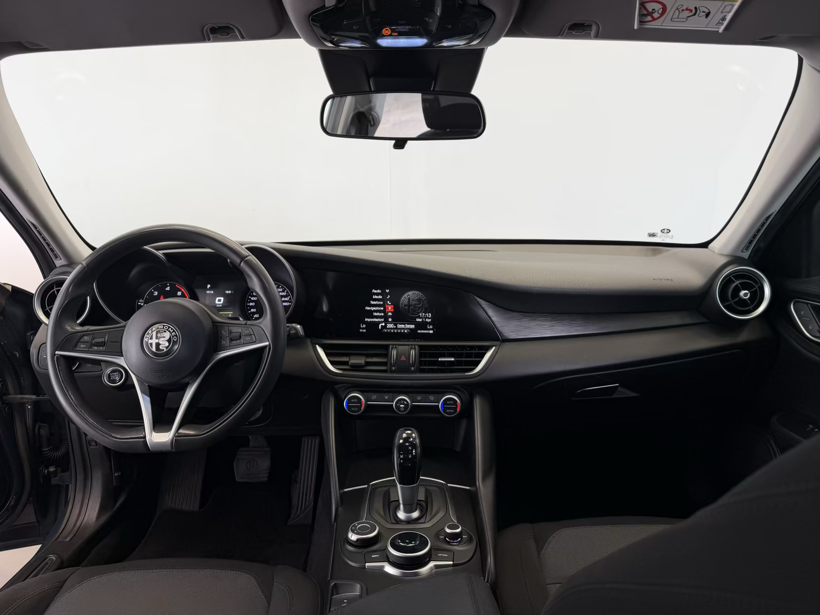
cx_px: 410
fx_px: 569
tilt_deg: -12.3
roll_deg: +0.1
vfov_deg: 56.8
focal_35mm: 24
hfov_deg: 71.6
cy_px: 308
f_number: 1.78
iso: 64
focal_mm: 6.76
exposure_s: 1/121
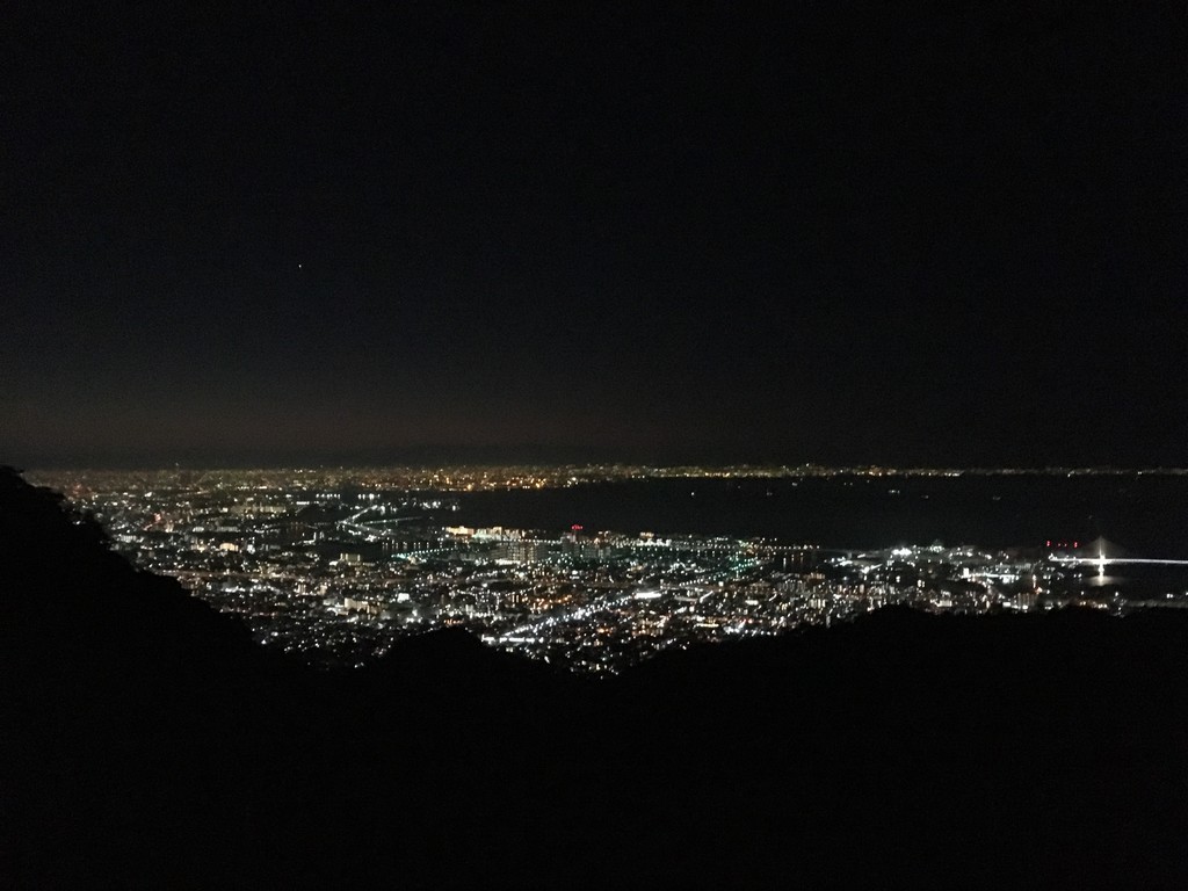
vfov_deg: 48.2
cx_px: 594
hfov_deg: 61.7
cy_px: 446
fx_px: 995
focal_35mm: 29
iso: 2000
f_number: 2.2
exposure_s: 1/15
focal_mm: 4.15
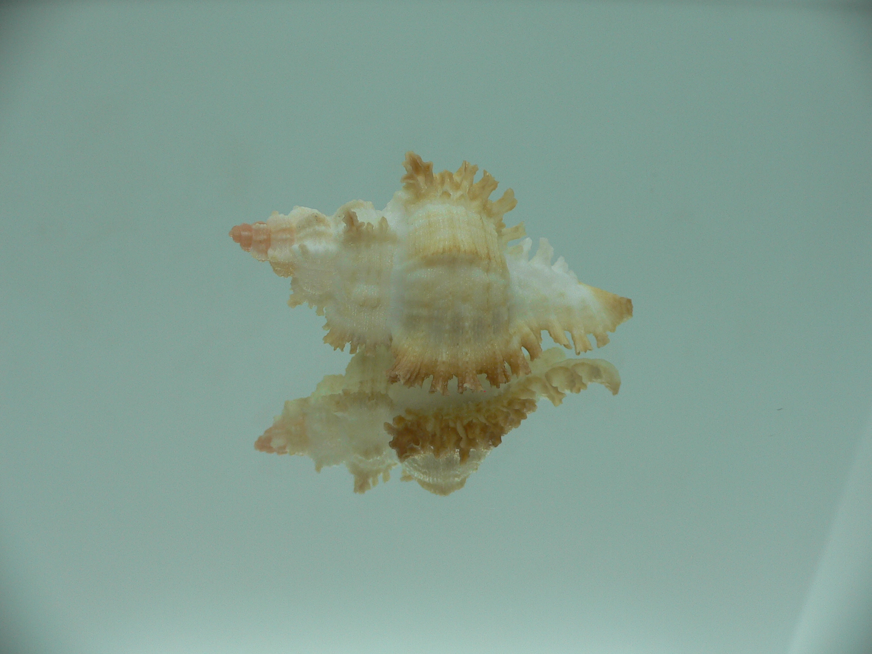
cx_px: 436
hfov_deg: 52.6
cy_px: 327
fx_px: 882
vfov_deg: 40.7
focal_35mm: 35
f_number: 2.8
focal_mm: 4.6
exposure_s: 1/80
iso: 80
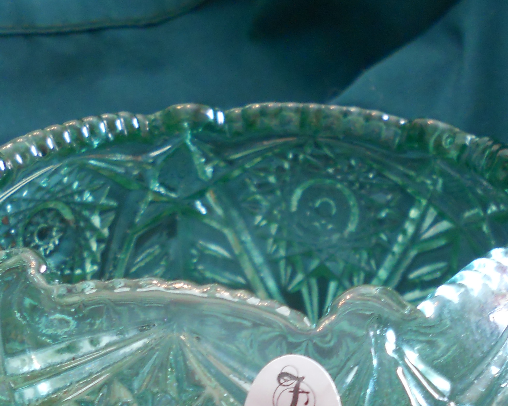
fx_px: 1218
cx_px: 261
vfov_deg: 18.2
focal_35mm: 81
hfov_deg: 23.6
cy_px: 464
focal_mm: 5.8
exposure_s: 1/30
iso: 250
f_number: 3.5
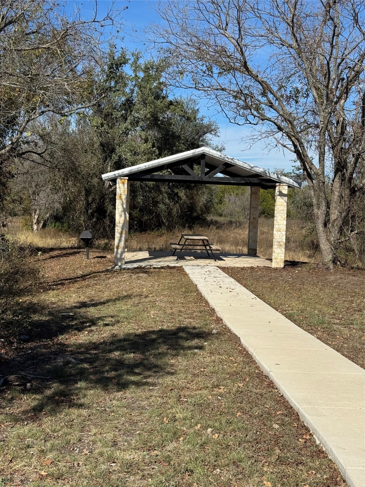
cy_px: 244
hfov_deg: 30.3
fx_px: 675
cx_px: 182
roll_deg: -1.2
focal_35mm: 48
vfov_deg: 39.7
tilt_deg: -2.5
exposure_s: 1/4608
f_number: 1.78
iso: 64
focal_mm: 6.76
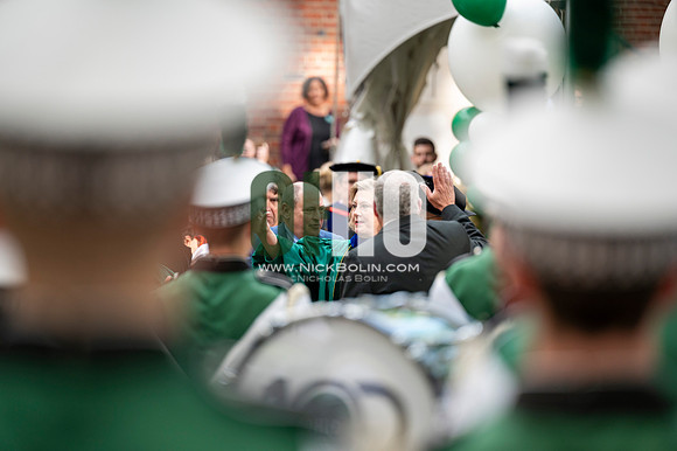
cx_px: 338
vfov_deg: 6.9
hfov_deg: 10.3
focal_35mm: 200
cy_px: 226
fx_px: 3759
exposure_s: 1/1000
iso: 800
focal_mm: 200
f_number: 2.8
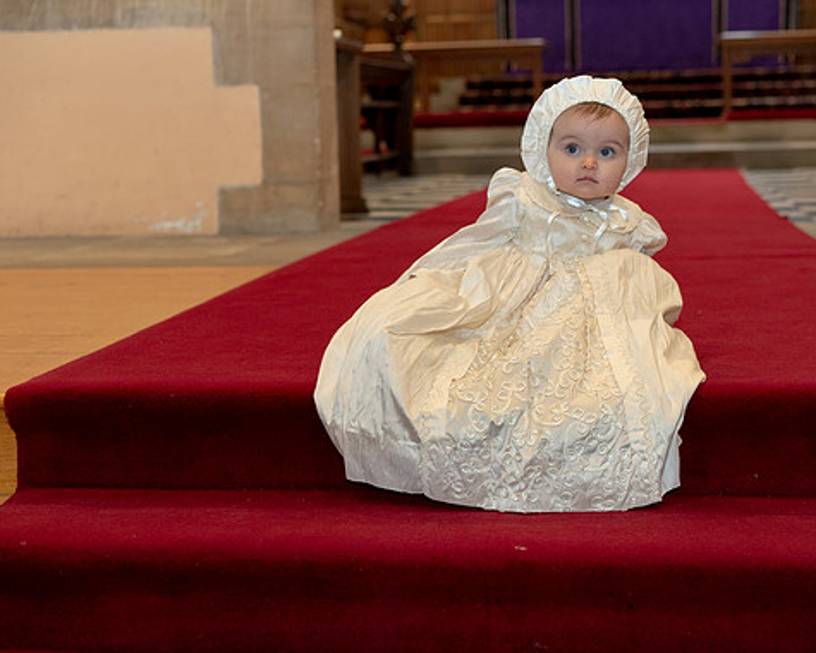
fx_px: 1521
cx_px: 433
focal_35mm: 63
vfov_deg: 24.2
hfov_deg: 30.0
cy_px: 326
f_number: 4
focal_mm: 55
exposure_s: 1/160
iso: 3200
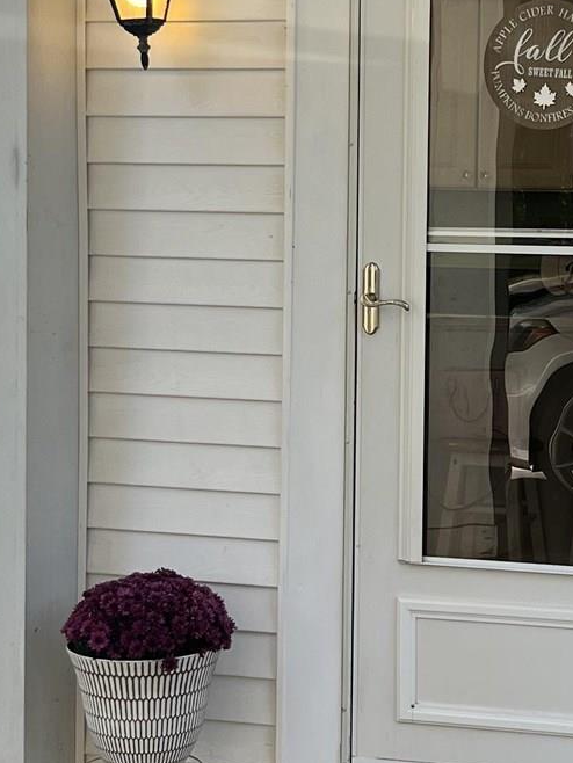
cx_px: 430
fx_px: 2007
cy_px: 324
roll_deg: -1.6
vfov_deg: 21.5
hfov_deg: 16.2
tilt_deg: -3.6
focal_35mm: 91
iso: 50
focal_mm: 5.7
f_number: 1.5
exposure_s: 1/692
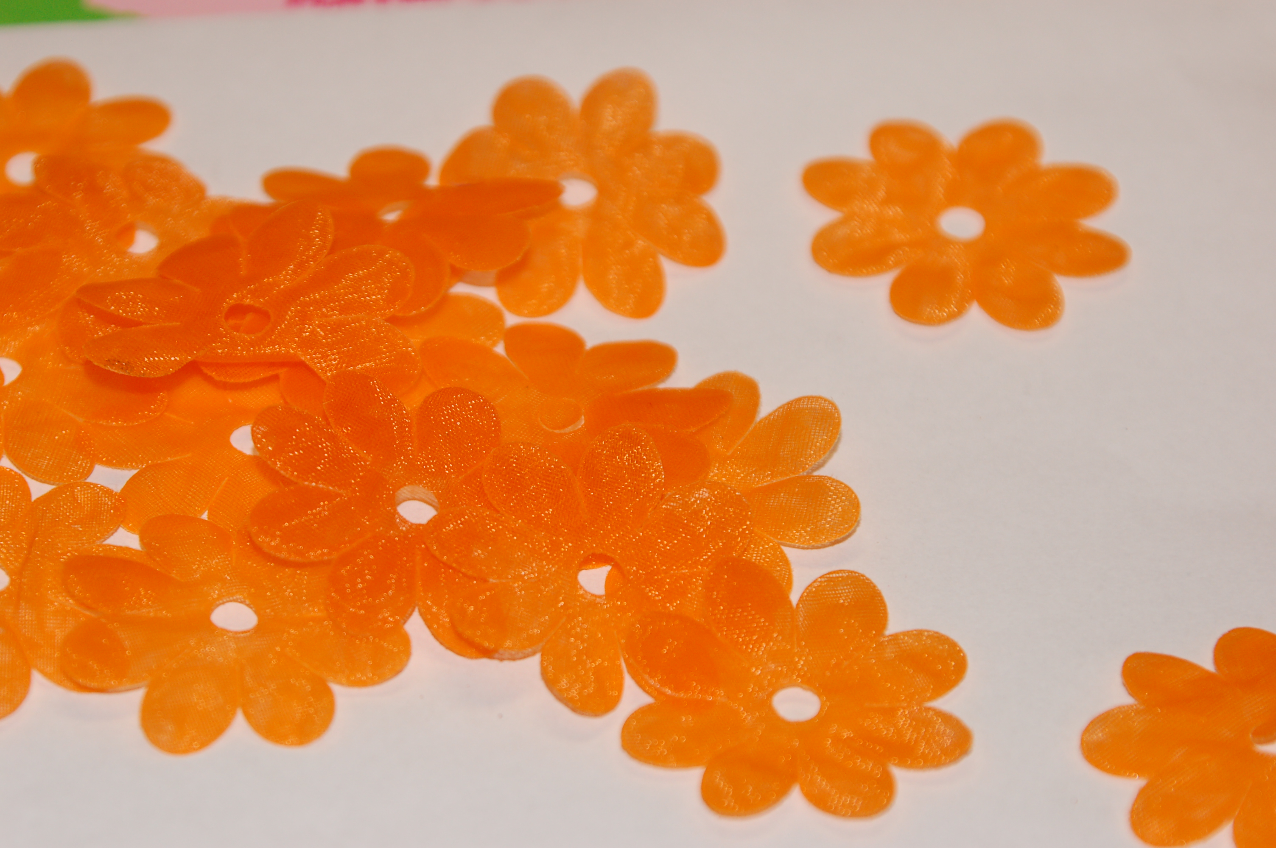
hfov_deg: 12.5
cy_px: 424
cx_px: 638
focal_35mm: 165
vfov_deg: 8.3
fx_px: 5843
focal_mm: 110
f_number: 5.6
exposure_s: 1/60
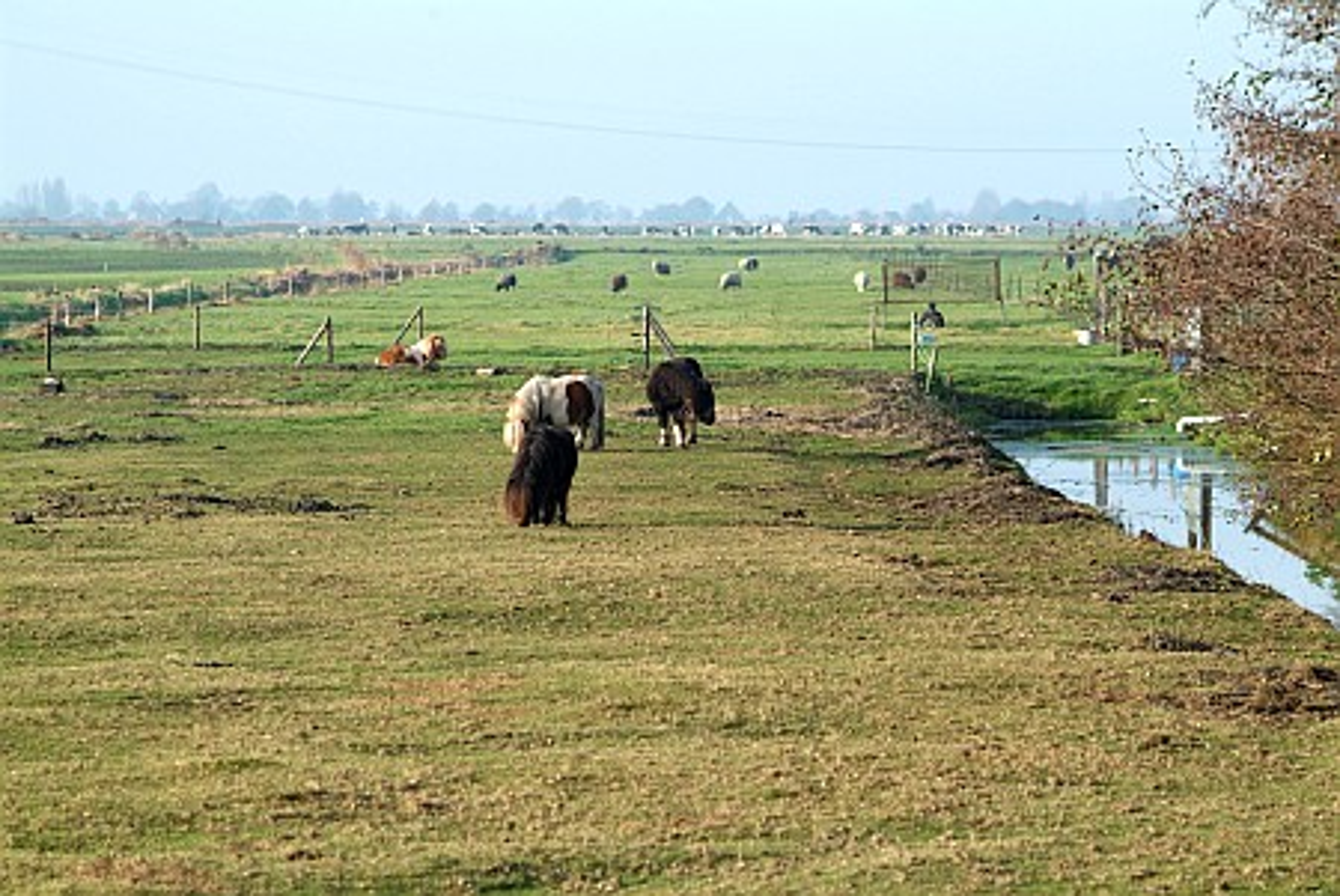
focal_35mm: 168
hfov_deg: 12.2
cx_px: 670
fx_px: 6259
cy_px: 448
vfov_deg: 8.2
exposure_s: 1/180
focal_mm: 112
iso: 100
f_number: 4.8
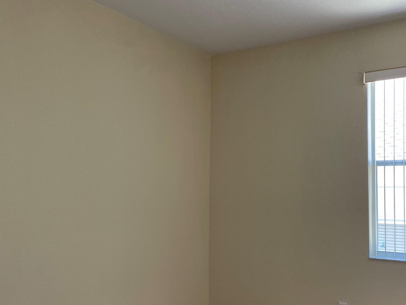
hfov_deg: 49.7
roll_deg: +0.8
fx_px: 434
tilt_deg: +2.5
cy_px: 176
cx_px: 250
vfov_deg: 38.6
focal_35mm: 37
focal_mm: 4.2
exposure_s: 1/121
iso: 100
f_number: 1.6
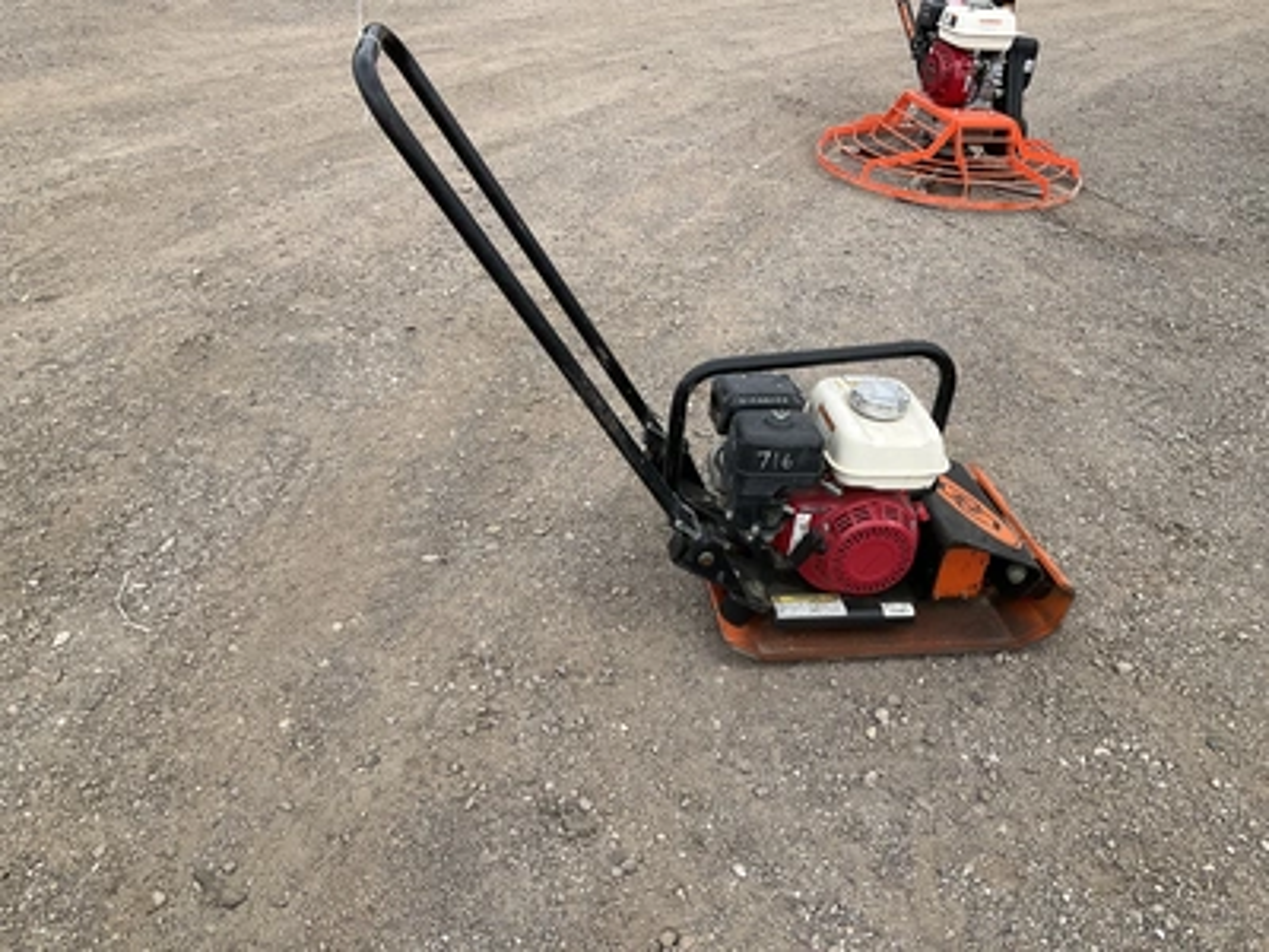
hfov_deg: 61.7
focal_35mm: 29
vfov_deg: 48.2
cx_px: 634
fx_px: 1063
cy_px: 476
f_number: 1.8
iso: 25
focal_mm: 3
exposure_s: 1/1015
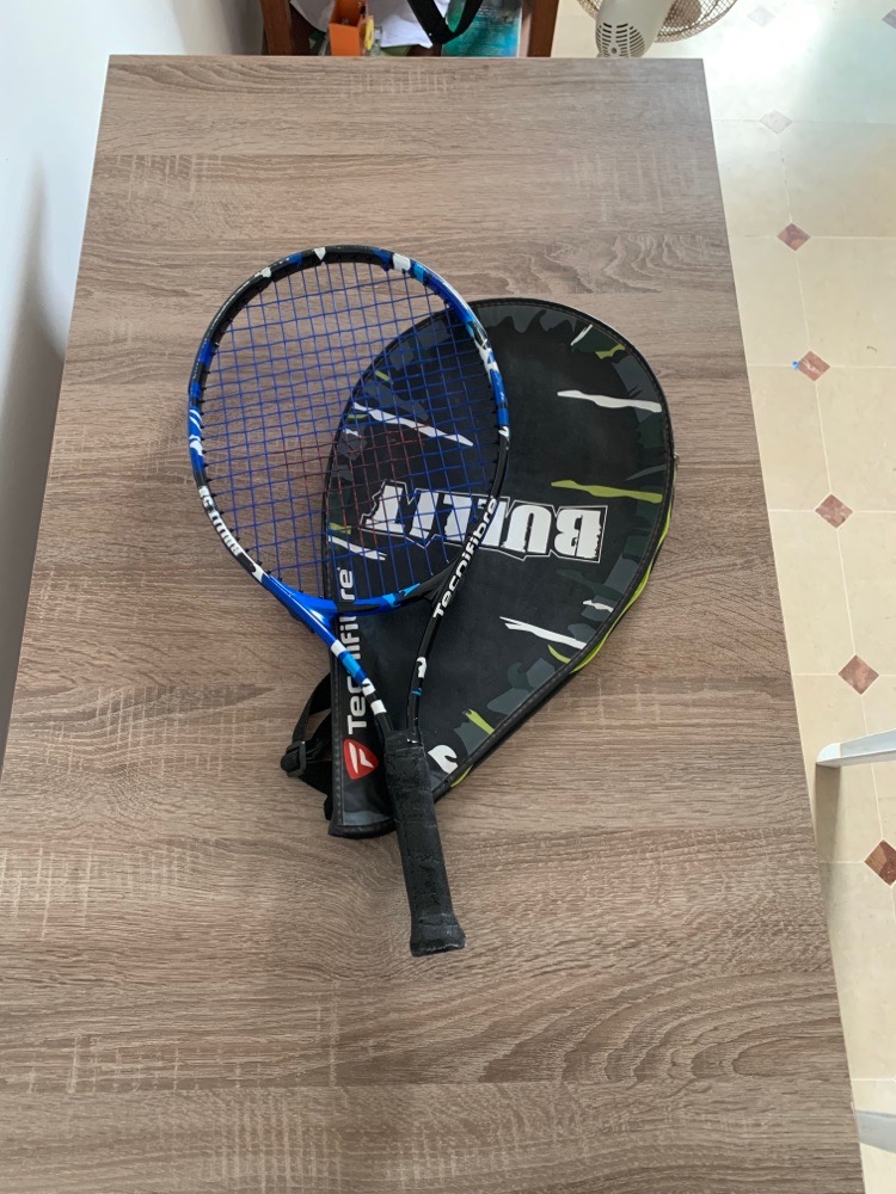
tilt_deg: -67.2
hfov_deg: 53.1
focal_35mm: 26
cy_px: 597
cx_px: 448
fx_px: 897
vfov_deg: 67.3
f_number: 1.8
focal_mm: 4.25
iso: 250
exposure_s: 1/60
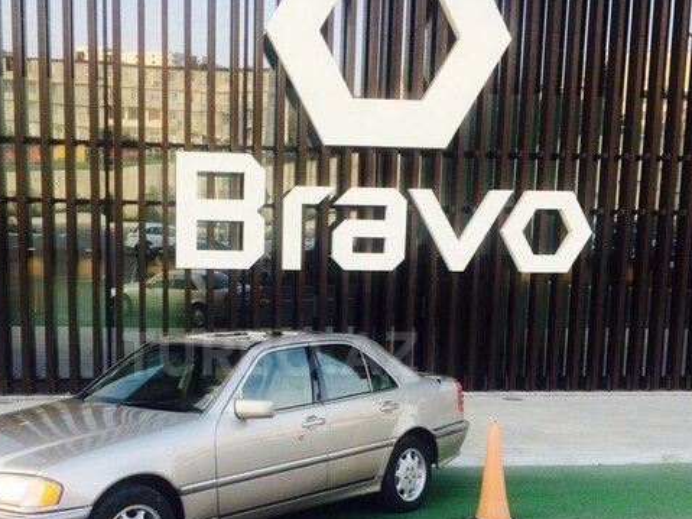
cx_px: 270
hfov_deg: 46.5
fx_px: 799
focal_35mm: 40
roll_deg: -1.2
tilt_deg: -3.6
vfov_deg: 35.5
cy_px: 353
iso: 32
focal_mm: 4.15
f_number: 2.2
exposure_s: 1/152
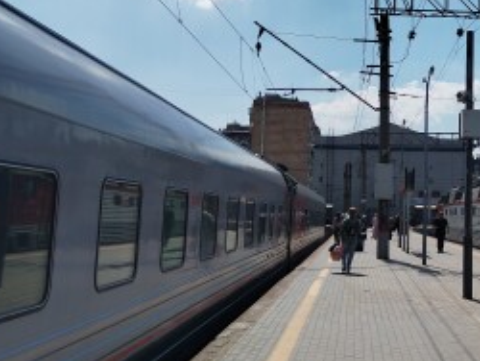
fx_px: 722
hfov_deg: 34.9
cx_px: 424
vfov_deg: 28.0
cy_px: 135
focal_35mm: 52
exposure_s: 1/2932
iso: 100
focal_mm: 4.75
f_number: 1.8
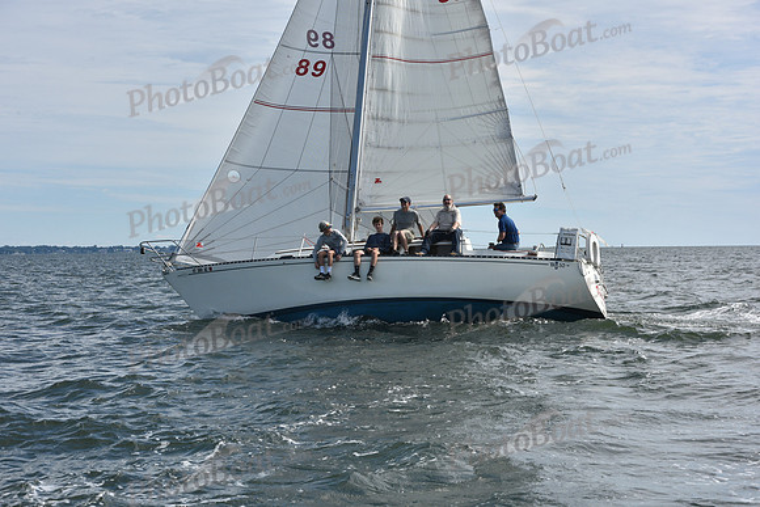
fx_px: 1478
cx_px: 380
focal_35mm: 70
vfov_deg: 19.5
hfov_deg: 28.8
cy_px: 254
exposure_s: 1/1000
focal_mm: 70
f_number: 10
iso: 320
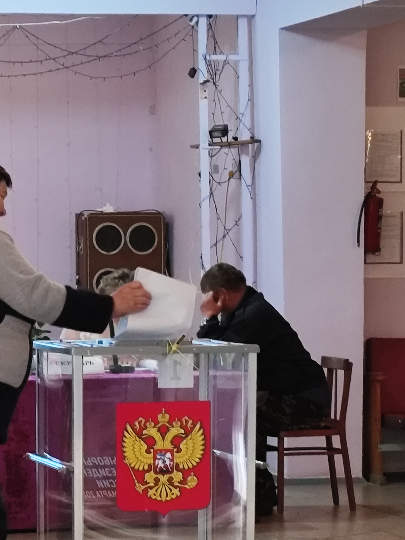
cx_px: 108
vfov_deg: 12.1
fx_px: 2541
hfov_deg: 9.1
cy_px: 430
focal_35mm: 163
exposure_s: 1/33.3
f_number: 1.79
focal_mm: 4.71
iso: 160
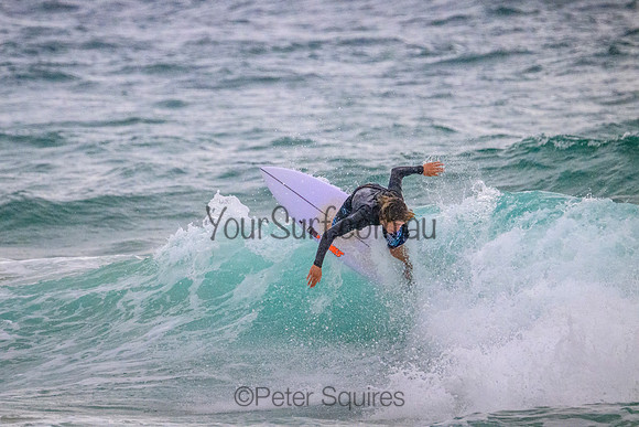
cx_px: 260
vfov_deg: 1.9
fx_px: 12650
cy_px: 173
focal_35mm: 713
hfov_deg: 2.9
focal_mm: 600
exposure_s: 1/2000
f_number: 11
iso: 7200
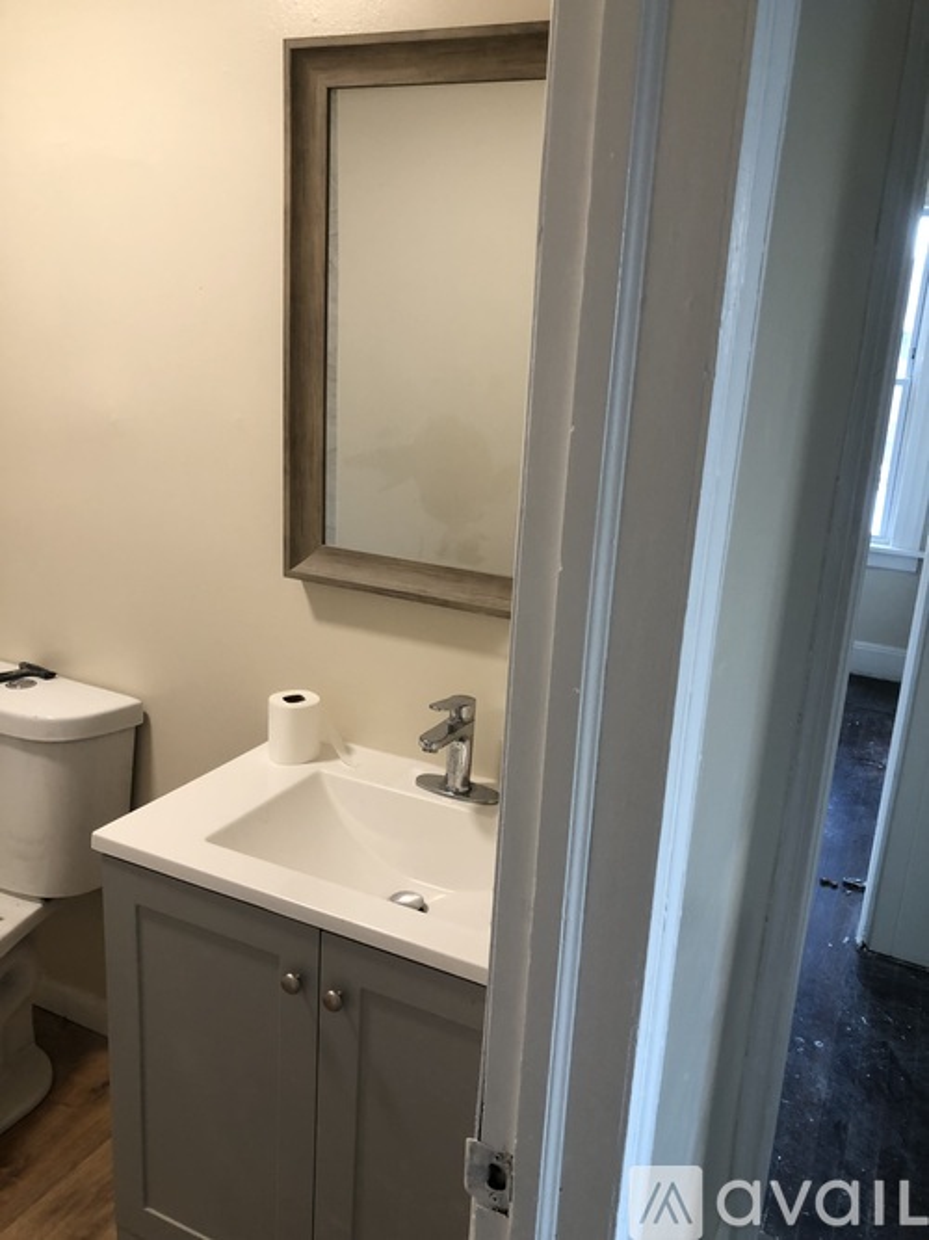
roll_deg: -4.3
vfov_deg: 63.5
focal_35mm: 28
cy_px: 620
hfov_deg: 49.7
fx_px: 1002
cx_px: 464
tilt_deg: -15.7
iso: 40
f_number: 1.8
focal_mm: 3.99
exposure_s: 1/17
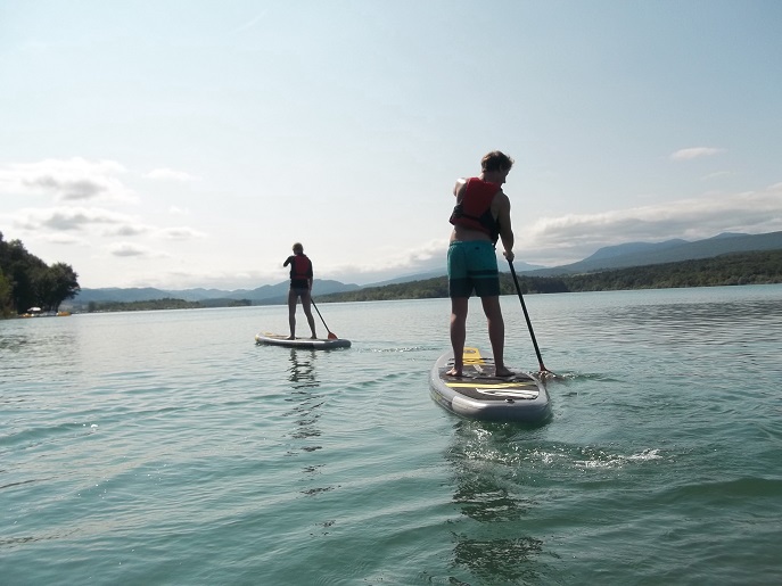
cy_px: 293
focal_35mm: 32
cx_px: 391
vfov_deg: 44.1
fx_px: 723
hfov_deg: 56.8
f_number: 8.8
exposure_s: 1/320
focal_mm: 5.7
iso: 80
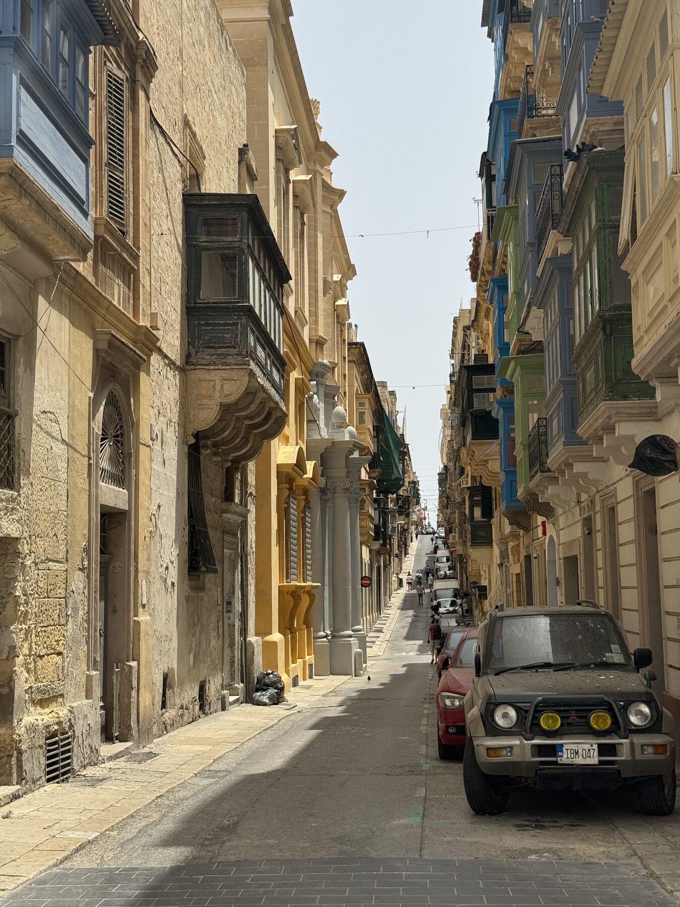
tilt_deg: +6.0
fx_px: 1257
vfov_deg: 39.7
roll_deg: +0.7
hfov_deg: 30.3
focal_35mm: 48
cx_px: 340
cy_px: 454
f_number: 1.78
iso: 64
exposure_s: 1/3610
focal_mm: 6.76
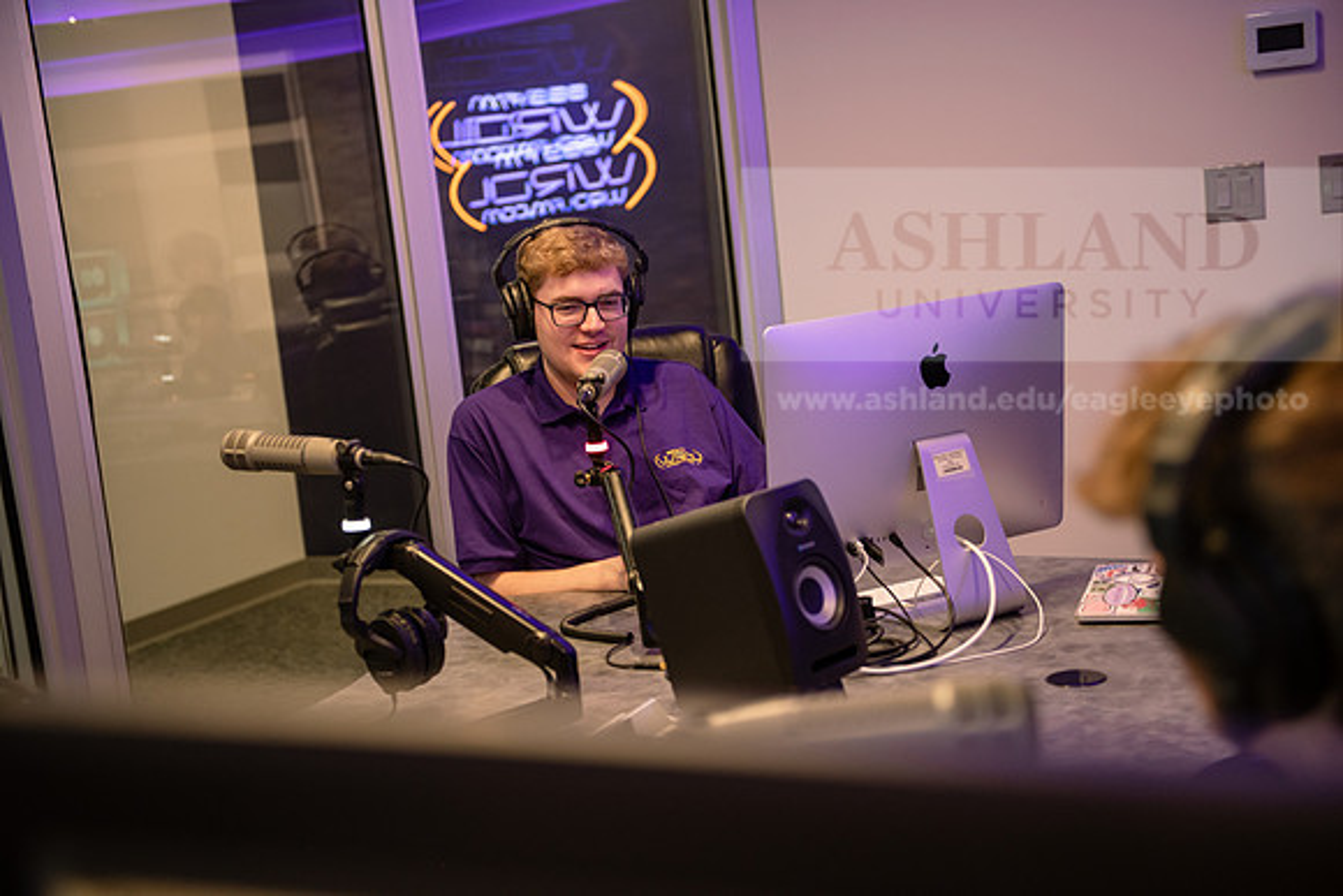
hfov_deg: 38.2
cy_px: 448
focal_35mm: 52
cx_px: 672
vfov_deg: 26.0
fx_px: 1940
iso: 640
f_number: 2.8
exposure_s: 1/60
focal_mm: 52
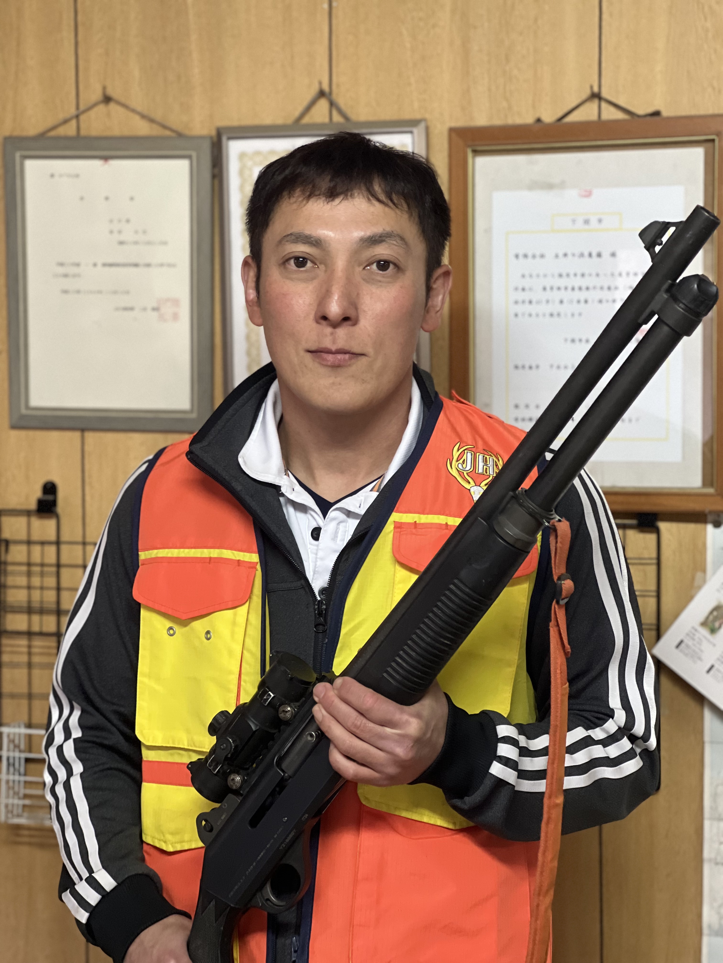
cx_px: 362
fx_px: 2144
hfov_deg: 19.1
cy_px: 482
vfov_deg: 25.3
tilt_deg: -3.4
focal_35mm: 77
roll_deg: +0.1
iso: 400
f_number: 2.8
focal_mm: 9
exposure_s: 1/30
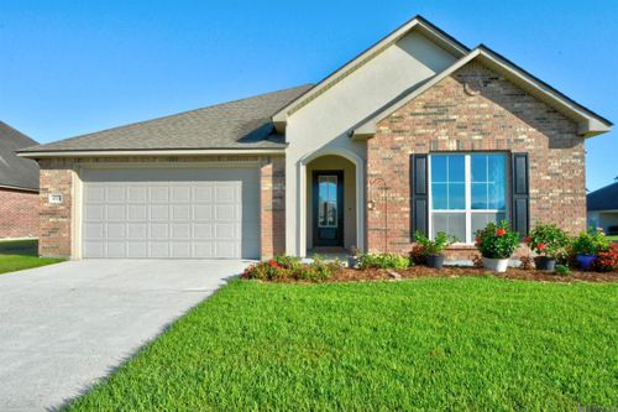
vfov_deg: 67.3
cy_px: 206
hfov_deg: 90.0
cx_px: 309
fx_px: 309
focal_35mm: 18
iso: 2500
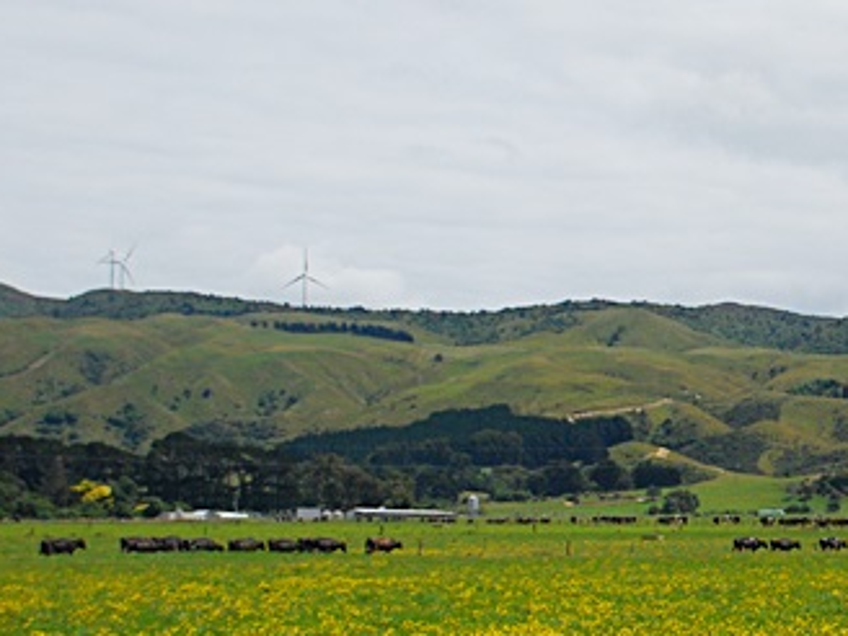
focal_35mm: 109
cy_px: 403
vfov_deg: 13.5
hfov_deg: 17.3
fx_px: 2674
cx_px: 977
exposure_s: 1/3200
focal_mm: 31
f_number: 5.6
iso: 400
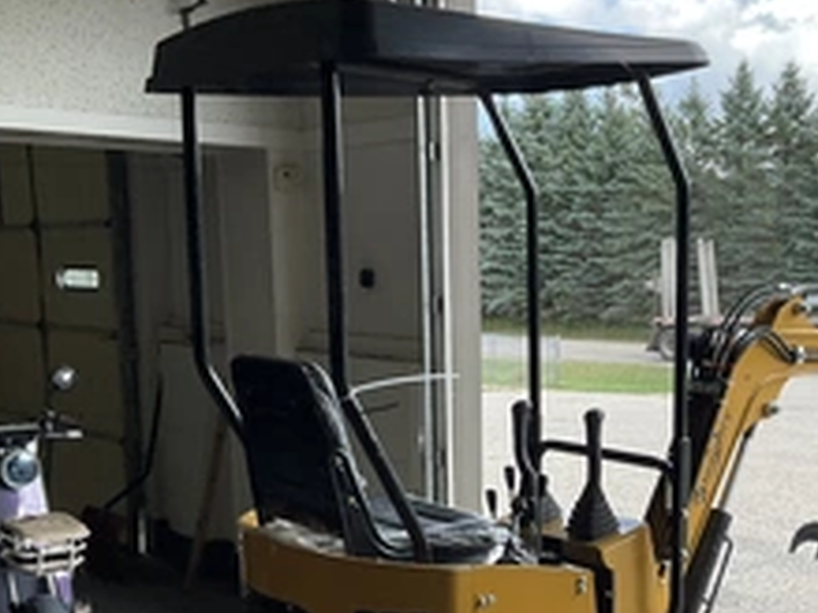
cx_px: 571
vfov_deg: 27.1
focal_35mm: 53
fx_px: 1252
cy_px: 475
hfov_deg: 35.7
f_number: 1.8
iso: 25
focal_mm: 3
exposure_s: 1/295
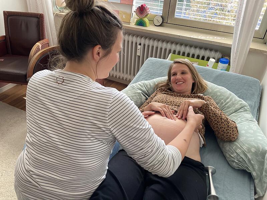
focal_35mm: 26
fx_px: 201
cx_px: 134
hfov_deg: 67.3
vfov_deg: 53.1
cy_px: 100
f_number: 1.6
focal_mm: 4.2
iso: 125
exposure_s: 1/121
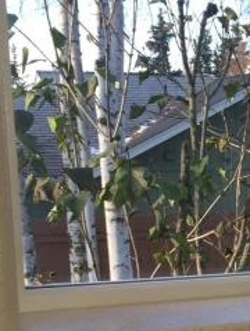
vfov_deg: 20.7
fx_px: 893
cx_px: 335
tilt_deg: -9.1
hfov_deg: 15.1
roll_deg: +0.3
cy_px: 292
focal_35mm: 93
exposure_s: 1/120
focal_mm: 4.15
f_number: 2.2
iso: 32
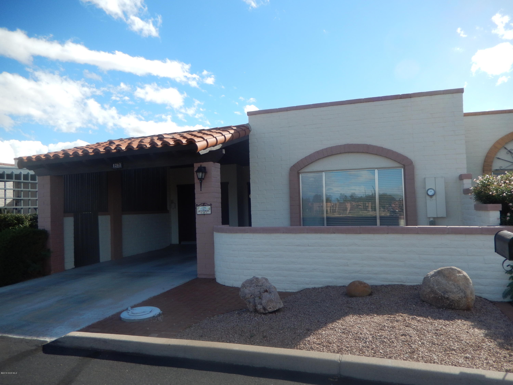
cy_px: 192
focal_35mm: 25
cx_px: 256
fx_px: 370
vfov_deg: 54.9
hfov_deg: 69.4
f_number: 3.4
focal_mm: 4.5
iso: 125
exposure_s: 1/1000
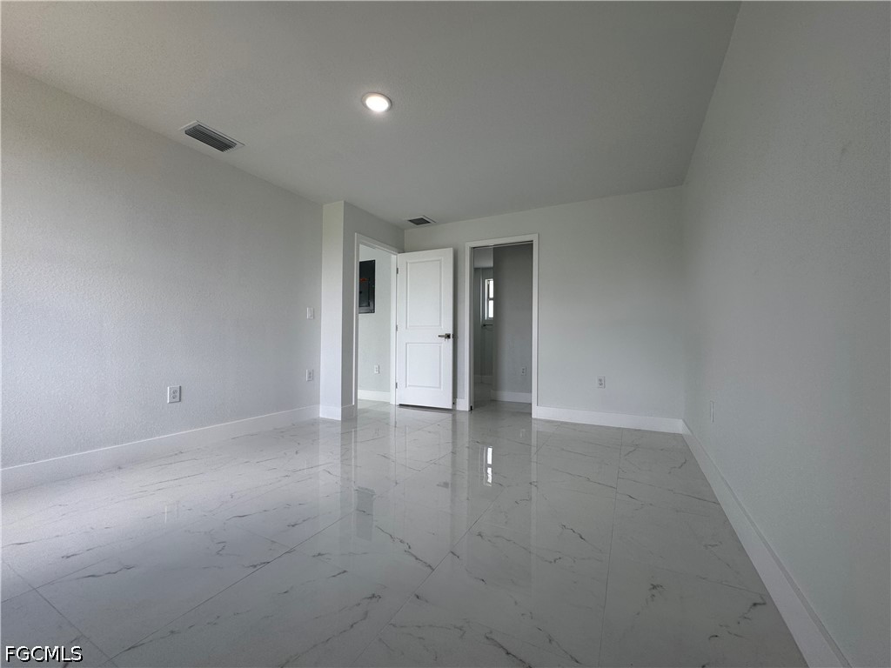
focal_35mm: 14
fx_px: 360
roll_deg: -0.5
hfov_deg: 102.1
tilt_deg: +0.6
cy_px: 334
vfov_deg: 85.7
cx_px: 446
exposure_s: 1/160
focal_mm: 2.22
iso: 40
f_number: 2.2
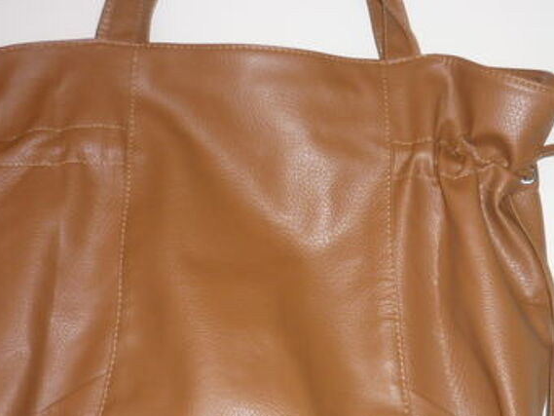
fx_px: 928
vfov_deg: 25.1
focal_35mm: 58
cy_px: 287
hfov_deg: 32.8
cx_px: 396
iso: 100
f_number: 2.8
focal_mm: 5.5
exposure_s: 1/30
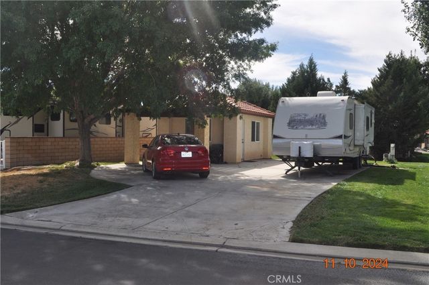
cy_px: 142
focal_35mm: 39
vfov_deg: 34.1
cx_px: 214
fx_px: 464
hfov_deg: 49.6
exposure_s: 1/200
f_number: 11
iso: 200
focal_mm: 26
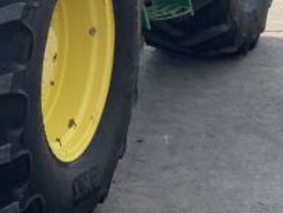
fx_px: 1196
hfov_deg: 13.3
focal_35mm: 146
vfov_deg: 9.7
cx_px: 14
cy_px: -156
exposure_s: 1/403
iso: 16
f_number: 1.8
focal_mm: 3
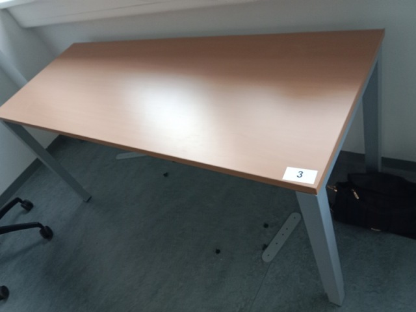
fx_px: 324
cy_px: 156
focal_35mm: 27
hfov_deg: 65.3
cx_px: 208
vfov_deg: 51.4
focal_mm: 3.65
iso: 538
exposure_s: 1/33.3
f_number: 2.2
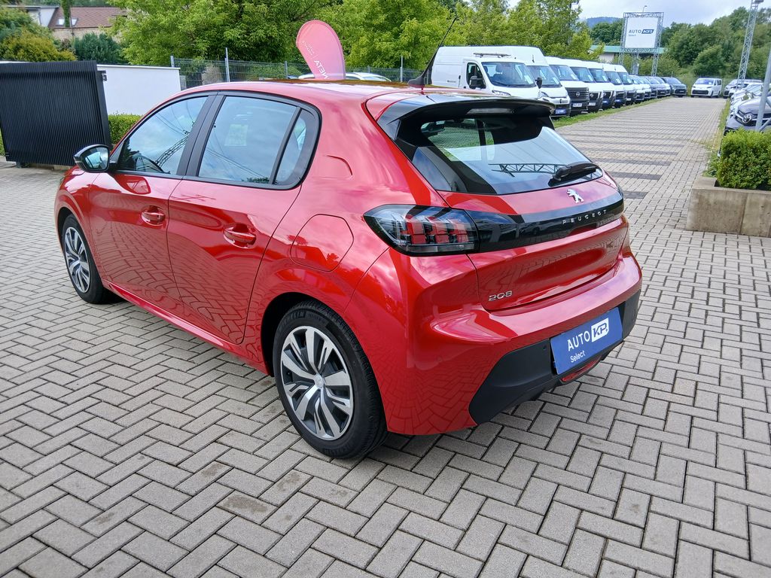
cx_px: 386
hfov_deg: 67.3
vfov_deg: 53.1
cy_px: 289
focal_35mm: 26
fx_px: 579
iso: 20
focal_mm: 3.98
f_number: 1.8
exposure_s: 1/168
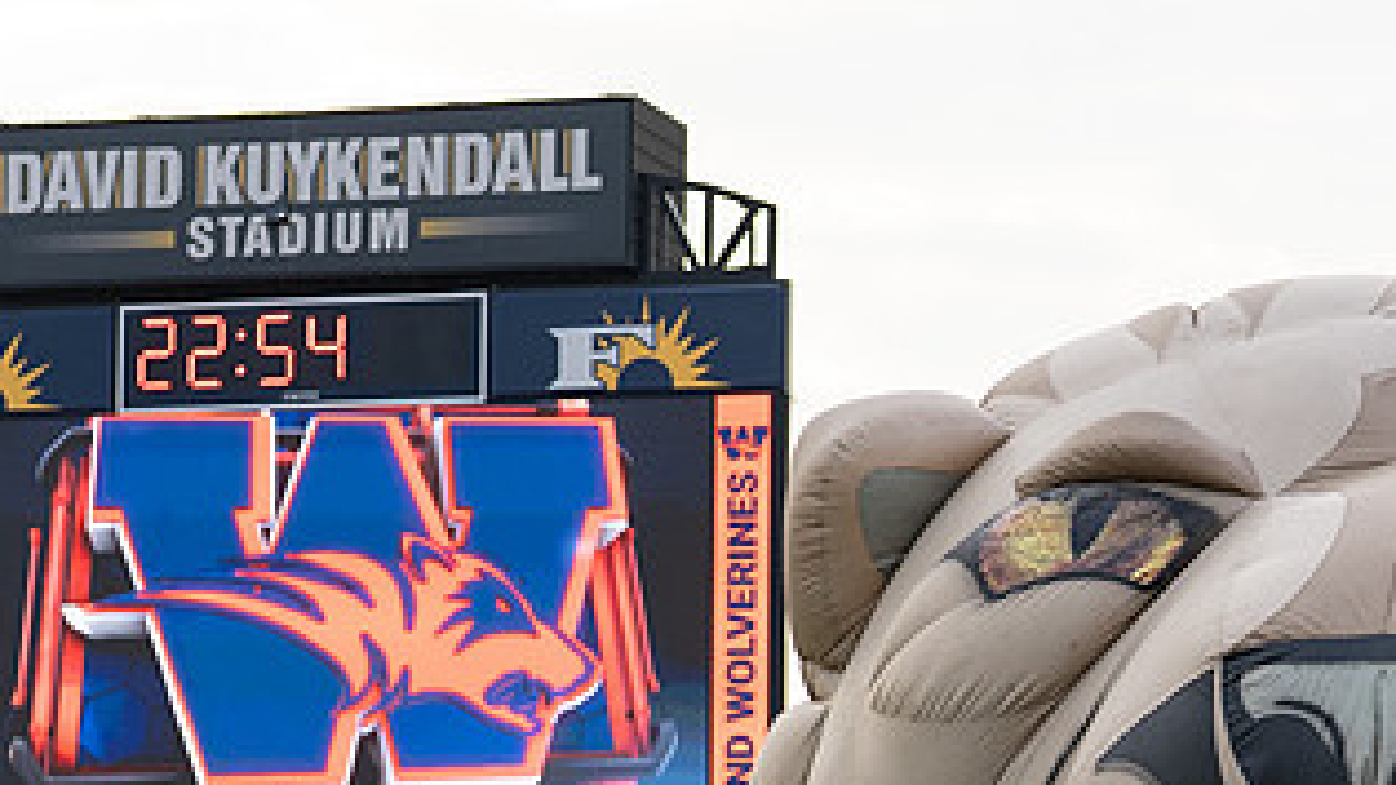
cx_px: 987
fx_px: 7068
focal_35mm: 191
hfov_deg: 11.3
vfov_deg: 6.3
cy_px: 927
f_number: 2.2
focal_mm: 50
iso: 200
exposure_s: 1/1000
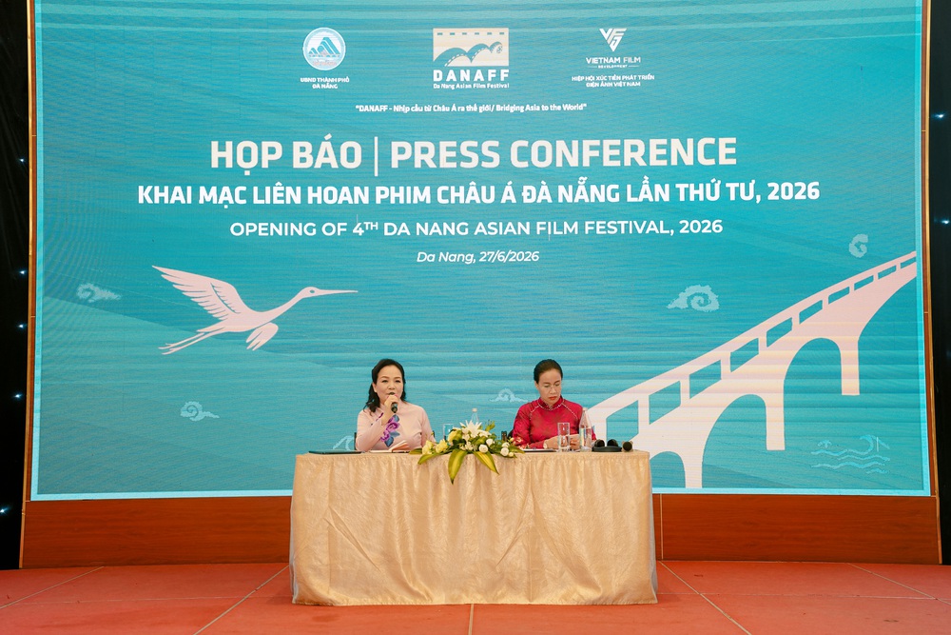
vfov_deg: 24.6
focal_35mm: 55
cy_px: 318
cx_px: 476
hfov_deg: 36.2
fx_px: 1453
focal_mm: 55
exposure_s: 1/160
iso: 1600
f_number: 2.8
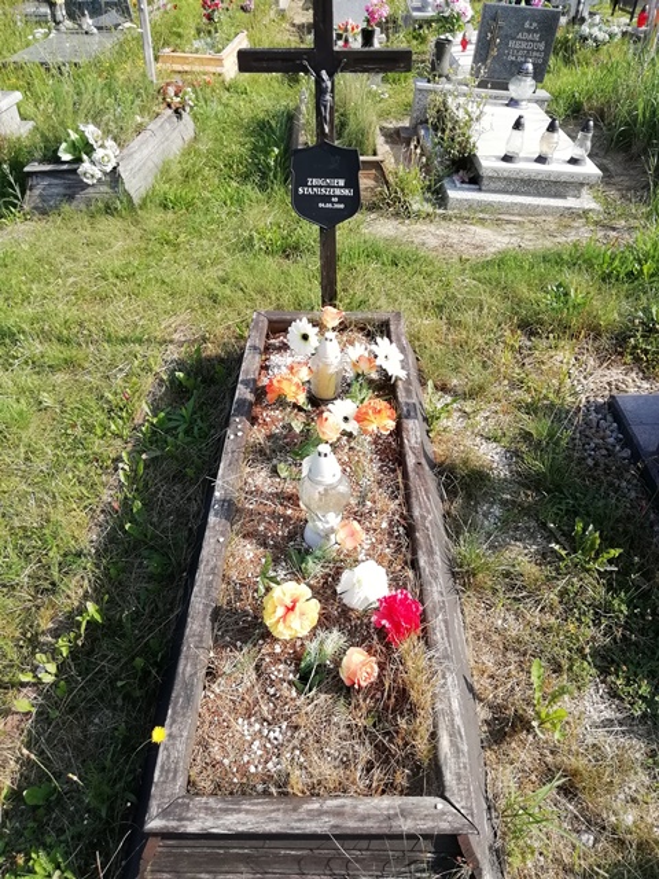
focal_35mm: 26
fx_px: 660
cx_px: 330
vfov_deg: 67.3
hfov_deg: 53.1
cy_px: 440
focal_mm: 3.21
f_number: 2.2
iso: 50
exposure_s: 1/645
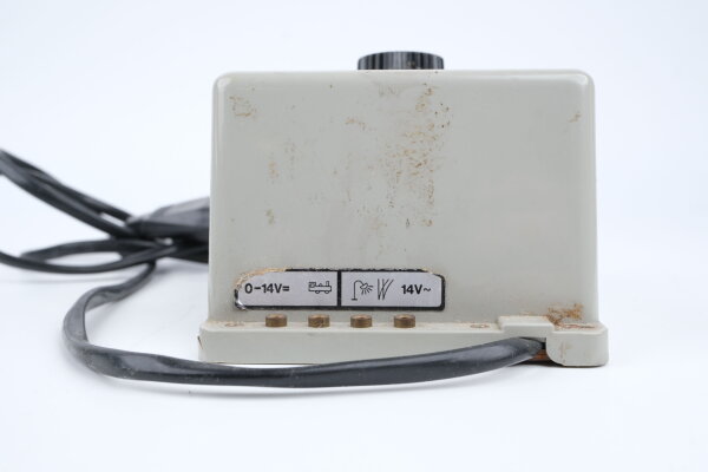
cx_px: 354
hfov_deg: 43.6
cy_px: 236
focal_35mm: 45
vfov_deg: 29.9
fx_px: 885
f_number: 10
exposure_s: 1/125
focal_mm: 30
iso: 640
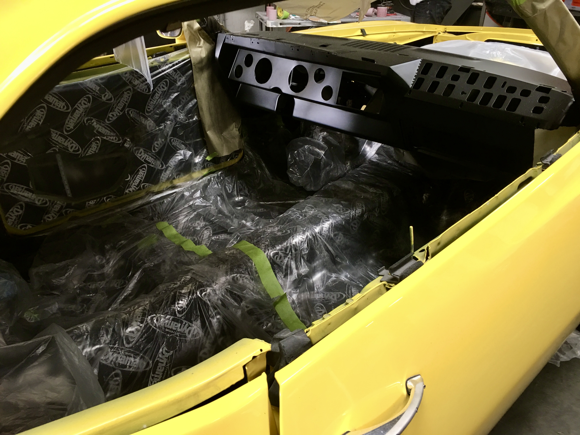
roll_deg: -0.3
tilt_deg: -27.9
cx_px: 290
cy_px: 218
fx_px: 486
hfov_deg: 61.7
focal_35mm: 29
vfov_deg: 48.2
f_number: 2.2
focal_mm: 4.15
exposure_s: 1/15
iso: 40
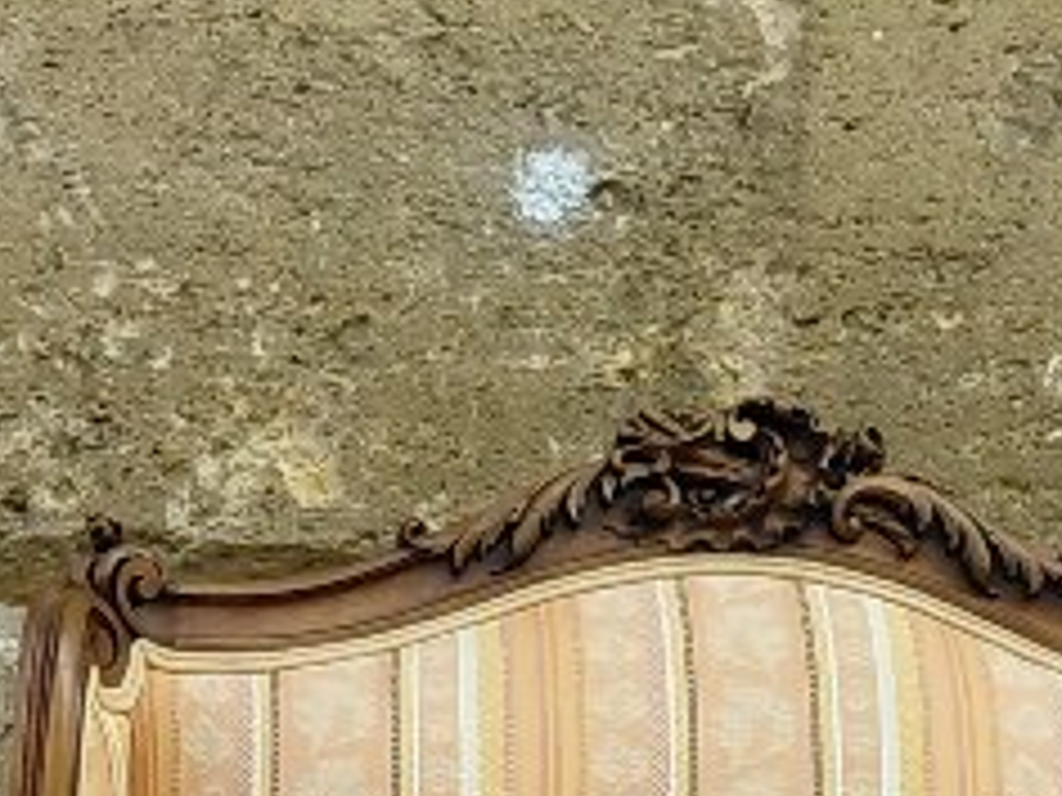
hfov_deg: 15.0
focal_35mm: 127
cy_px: 1979
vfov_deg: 10.0
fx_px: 3896
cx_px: -212
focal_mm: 4.69
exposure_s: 1/370
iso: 50
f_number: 1.8
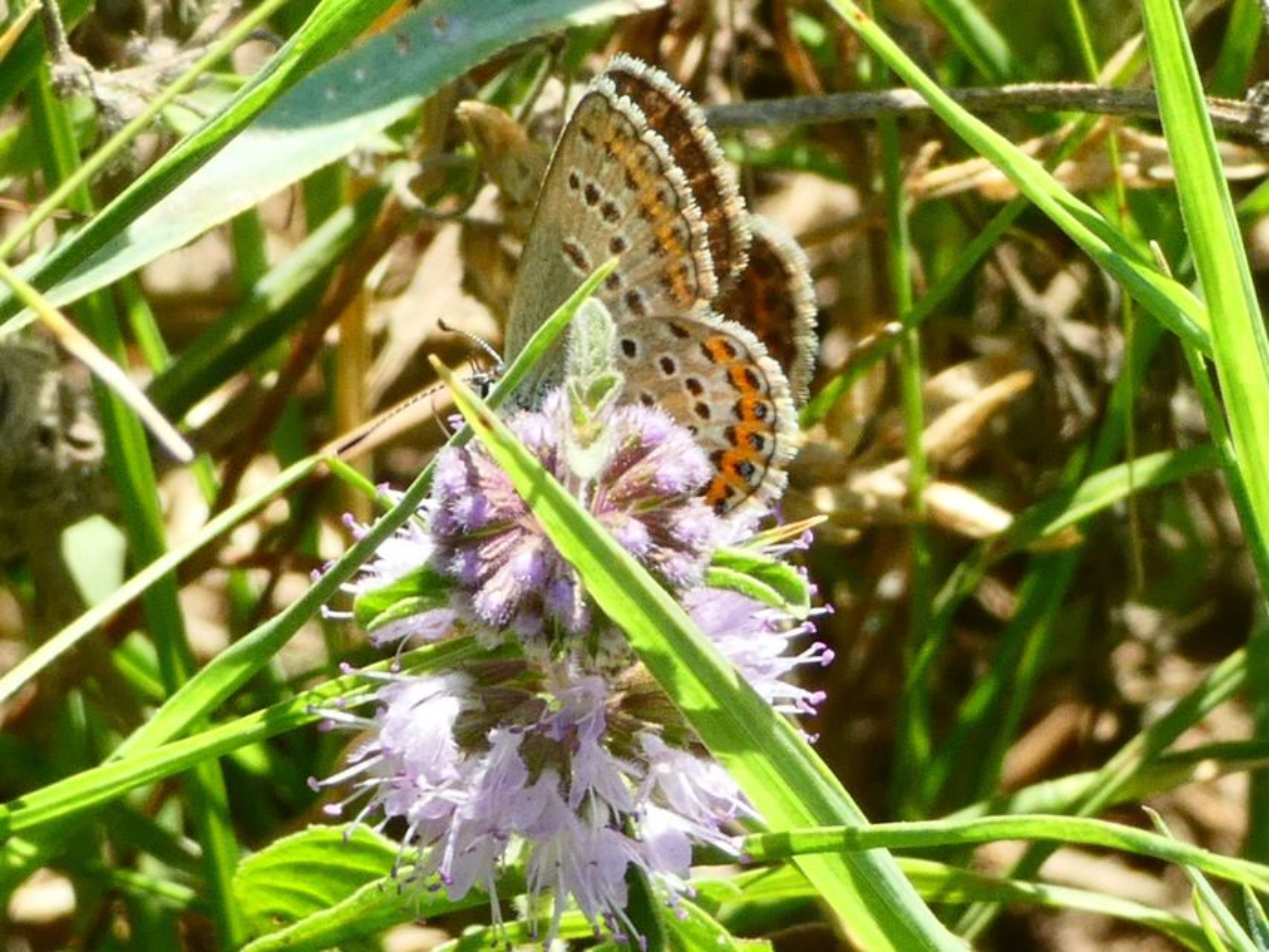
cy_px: 476
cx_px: 634
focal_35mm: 173
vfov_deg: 8.6
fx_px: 6343
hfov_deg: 11.4
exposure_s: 1/80
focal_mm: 30.9
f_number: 5.5
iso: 100
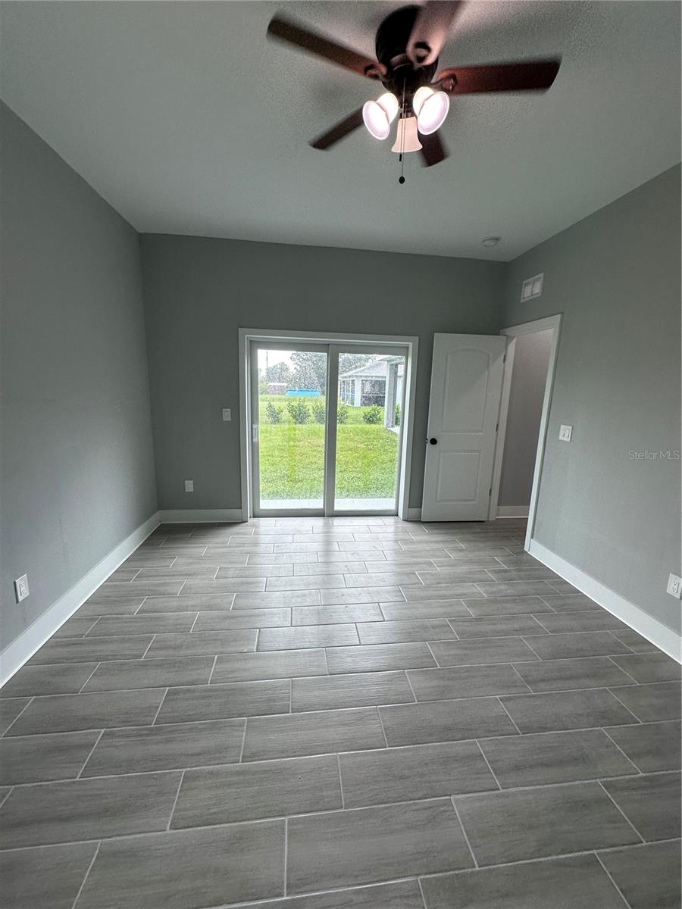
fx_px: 368
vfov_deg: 102.1
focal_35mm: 14
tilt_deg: -11.6
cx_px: 341
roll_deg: -0.4
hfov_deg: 85.7
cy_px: 454
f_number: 2.2
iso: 80
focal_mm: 2.22
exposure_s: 1/120
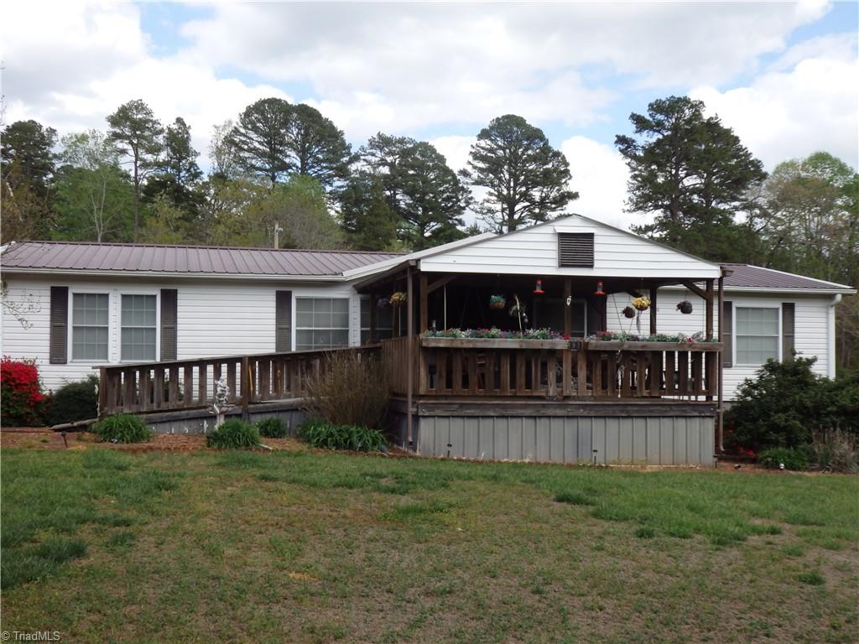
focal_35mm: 40
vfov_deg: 36.0
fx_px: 993
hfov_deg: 46.8
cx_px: 430
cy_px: 322
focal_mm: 7.3
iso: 100
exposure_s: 1/500
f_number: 3.7
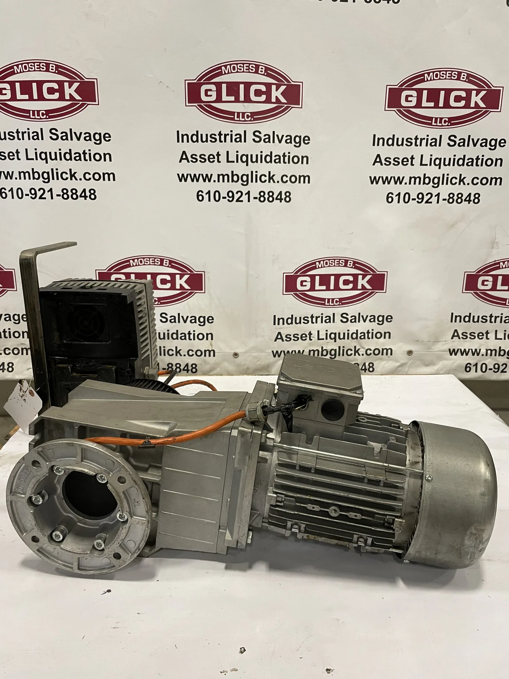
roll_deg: -0.6
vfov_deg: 67.3
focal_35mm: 26
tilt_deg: -16.5
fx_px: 510
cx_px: 254
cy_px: 340
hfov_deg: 53.1
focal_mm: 4.2
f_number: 1.6
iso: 160
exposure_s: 1/60
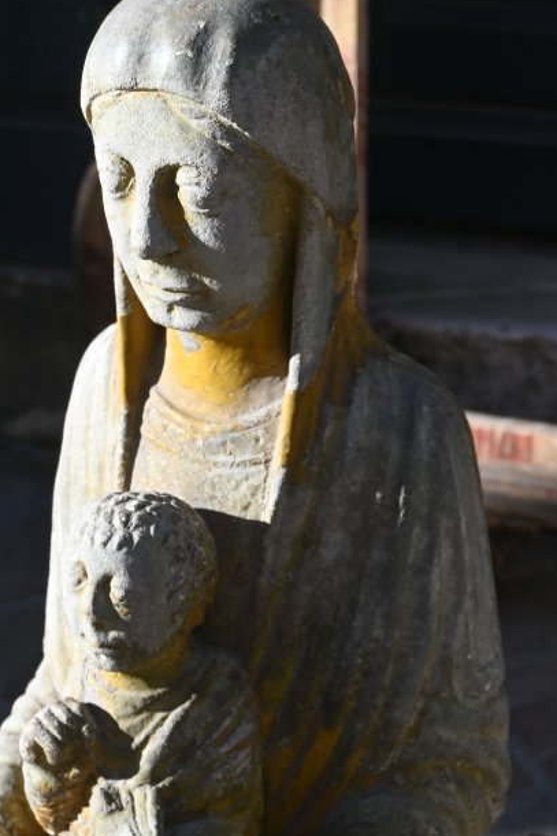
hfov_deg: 12.2
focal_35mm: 112
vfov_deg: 18.0
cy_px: 724
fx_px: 2601
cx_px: 216
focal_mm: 38
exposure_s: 1/250
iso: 100
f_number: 5.6
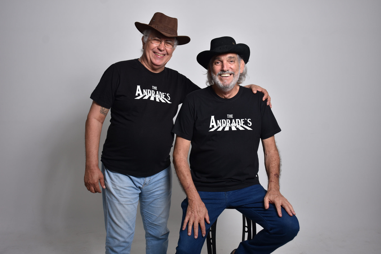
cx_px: 190
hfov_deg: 57.2
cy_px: 127
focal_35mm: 33
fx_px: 349
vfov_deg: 40.0
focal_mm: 22
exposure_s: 1/160
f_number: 6.3
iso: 100
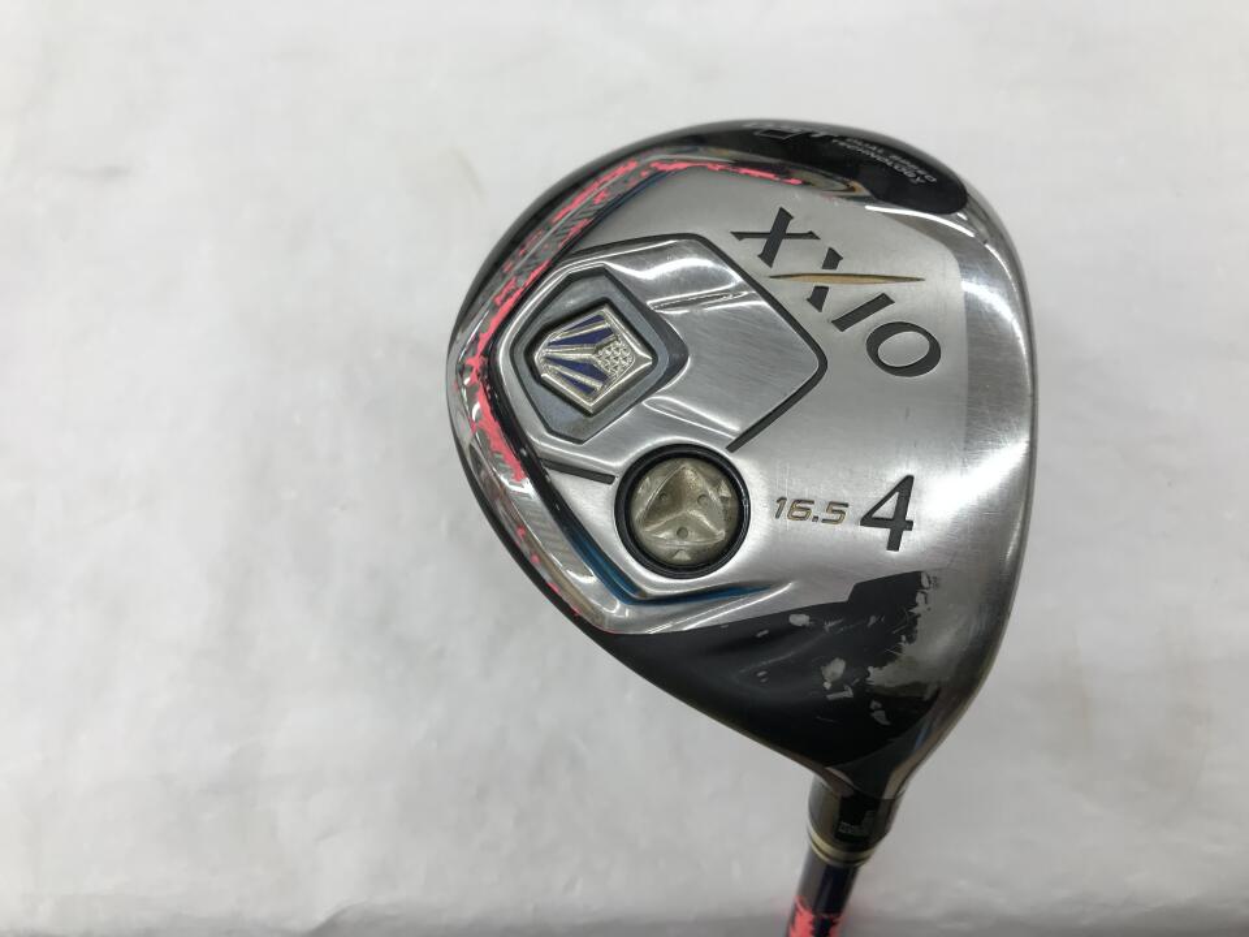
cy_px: 468
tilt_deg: -72.1
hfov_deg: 63.4
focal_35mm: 28
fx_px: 1010
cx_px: 624
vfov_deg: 49.7
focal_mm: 3.99
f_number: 1.8
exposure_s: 1/100
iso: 32
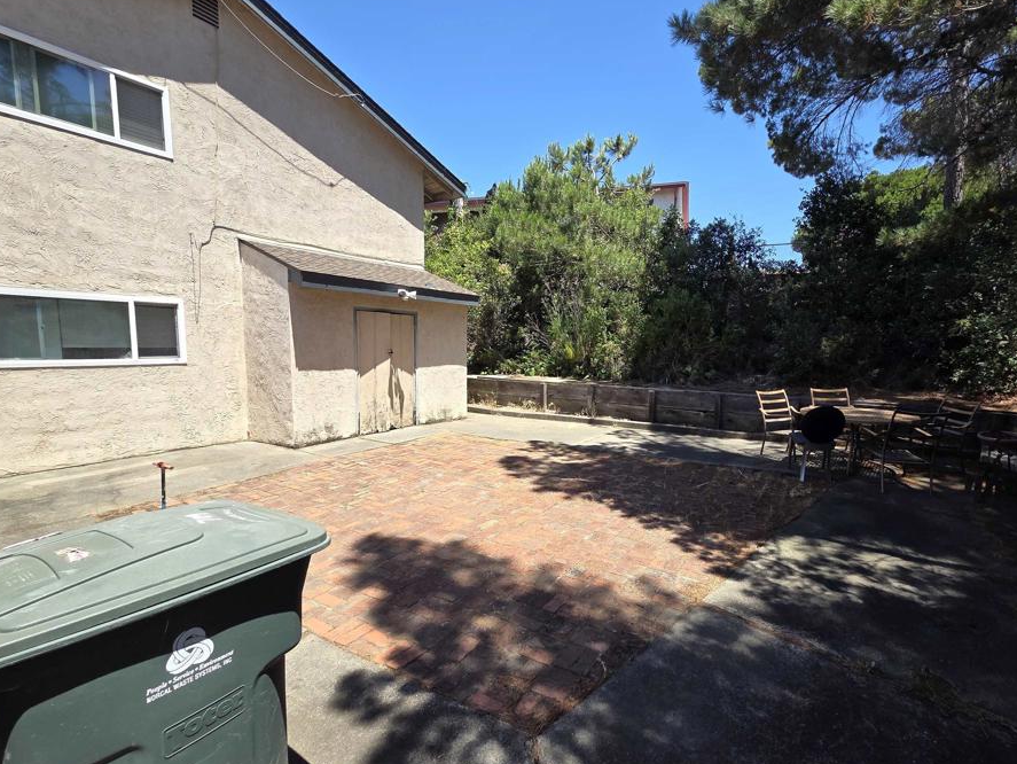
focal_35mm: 15
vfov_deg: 81.8
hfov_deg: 97.9
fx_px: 441
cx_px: 554
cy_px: 393
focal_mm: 2.2
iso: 50
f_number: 2.2
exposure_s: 1/799
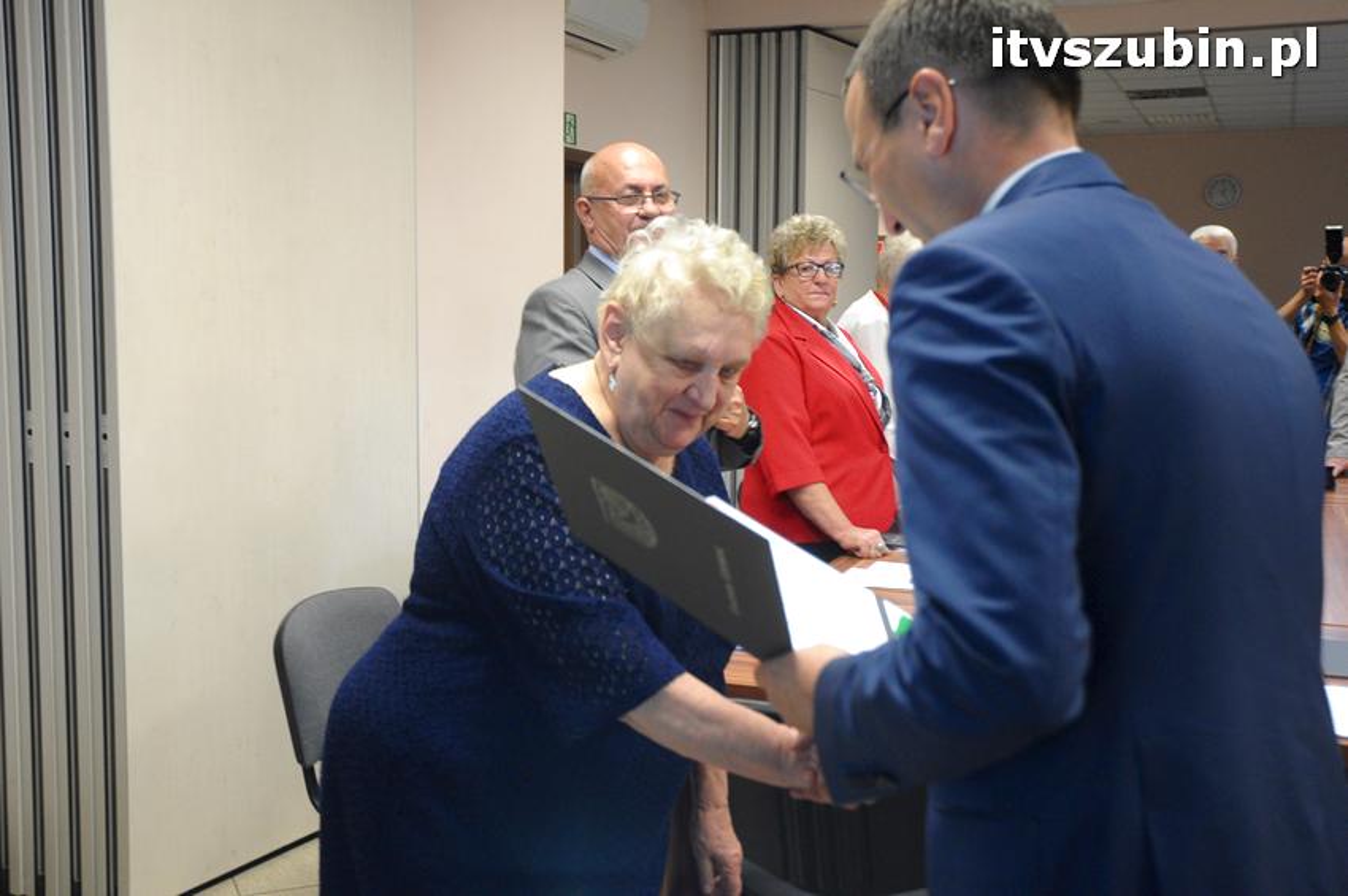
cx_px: 674
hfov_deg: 48.0
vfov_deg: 32.9
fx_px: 1515
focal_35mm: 40
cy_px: 448
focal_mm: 27
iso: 1250
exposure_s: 1/60
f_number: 4
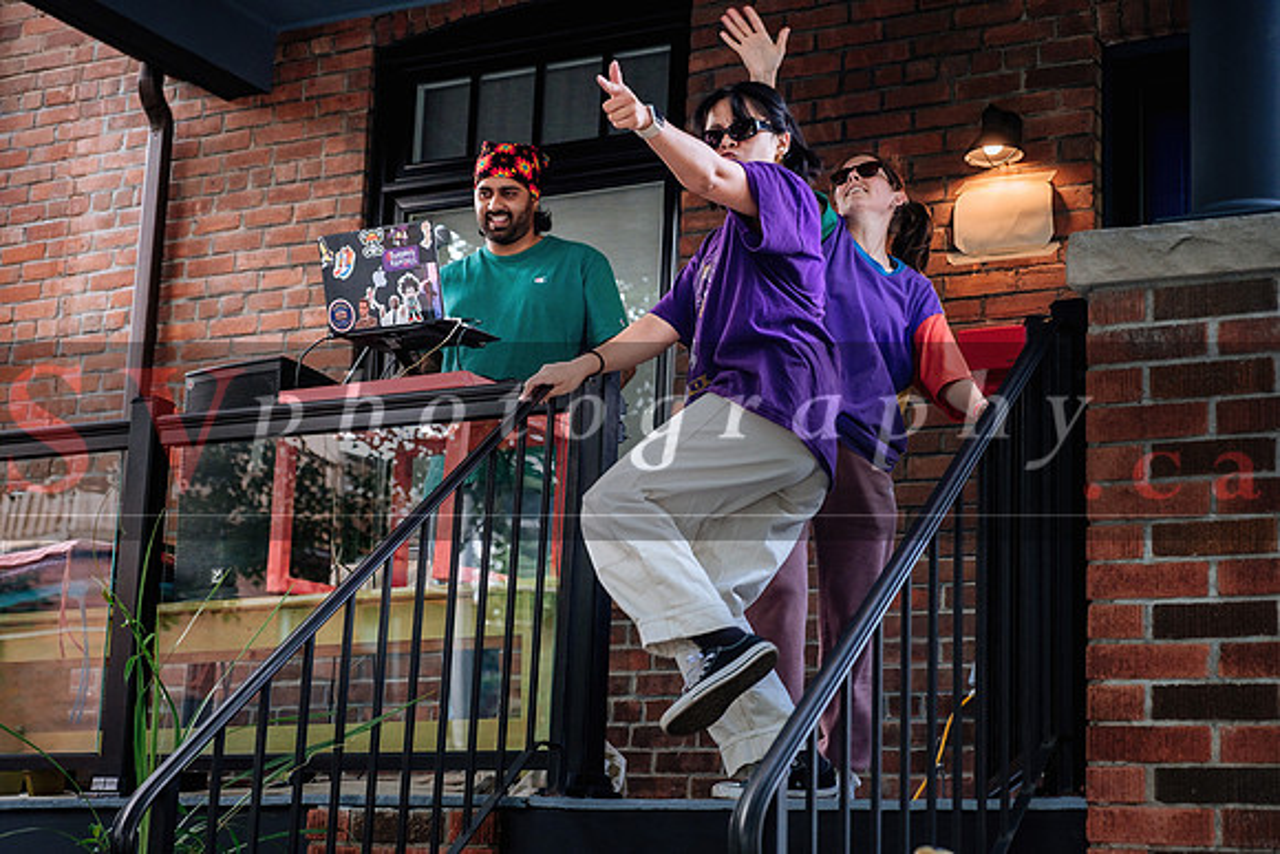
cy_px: 427
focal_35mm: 62
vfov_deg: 21.9
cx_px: 640
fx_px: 2205
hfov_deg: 32.4
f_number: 2.8
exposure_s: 1/250
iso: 800
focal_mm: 41.4
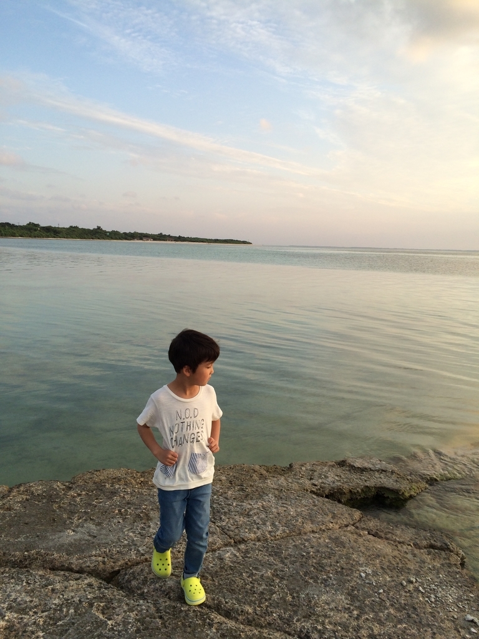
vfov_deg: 61.7
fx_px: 535
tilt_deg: -7.9
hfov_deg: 48.2
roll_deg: +0.0
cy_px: 320
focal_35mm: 29
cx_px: 240
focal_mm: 4.15
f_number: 2.2
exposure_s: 1/432
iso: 32
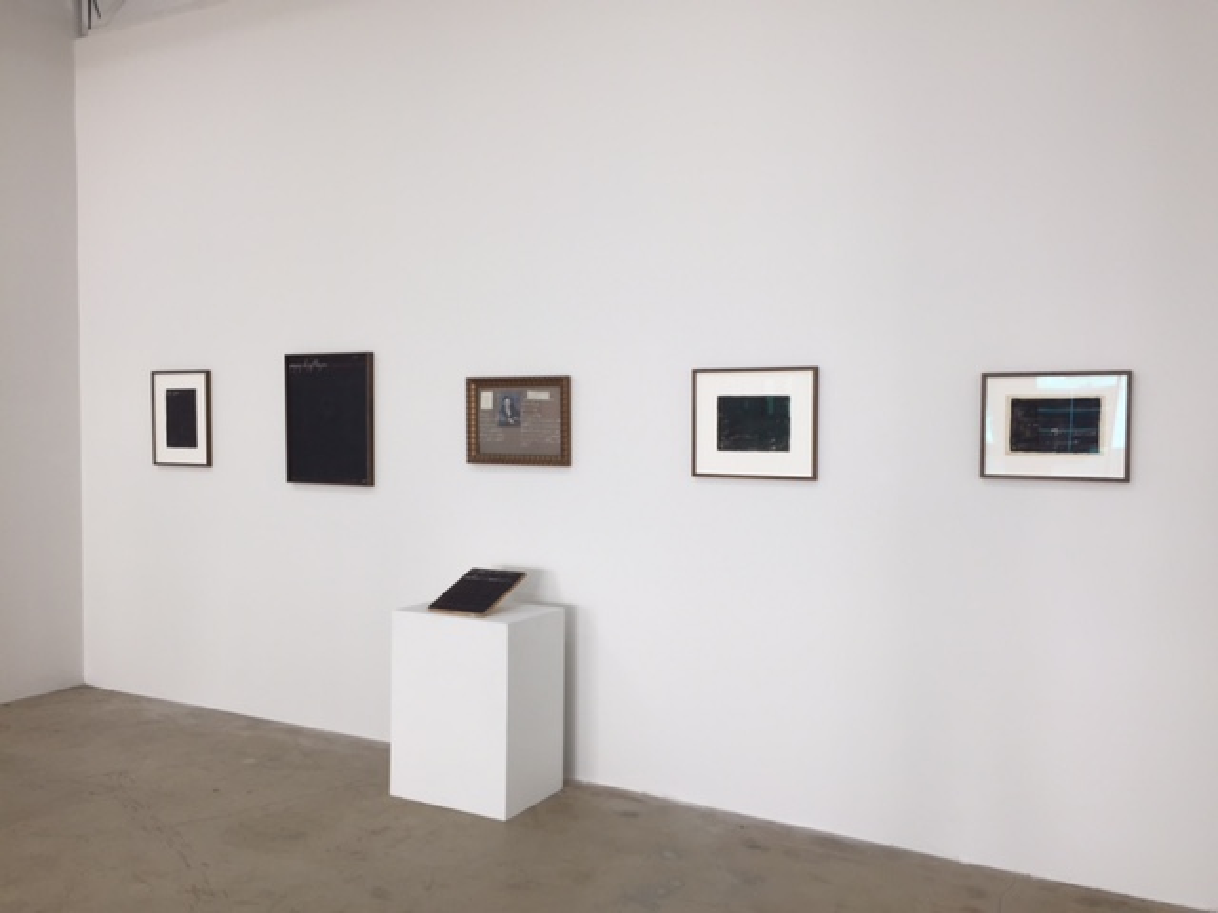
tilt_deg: -2.5
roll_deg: -0.9
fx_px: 1020
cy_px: 456
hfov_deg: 61.7
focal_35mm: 29
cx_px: 609
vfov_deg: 48.2
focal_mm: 4.15
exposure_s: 1/60
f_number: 2.2
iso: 32
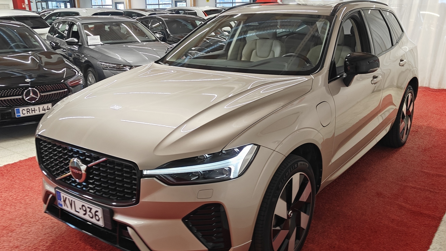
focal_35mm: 35
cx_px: 223
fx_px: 414
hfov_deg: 56.6
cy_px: 142
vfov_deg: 33.7
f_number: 1.8
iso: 100
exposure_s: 1/120
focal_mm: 5.59
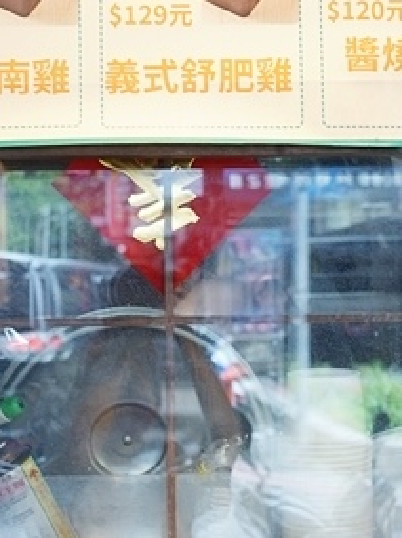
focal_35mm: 99
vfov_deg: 19.8
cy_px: 209
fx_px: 1535
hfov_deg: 14.9
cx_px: 242
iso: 200
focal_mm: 29
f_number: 4.5
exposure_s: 1/30
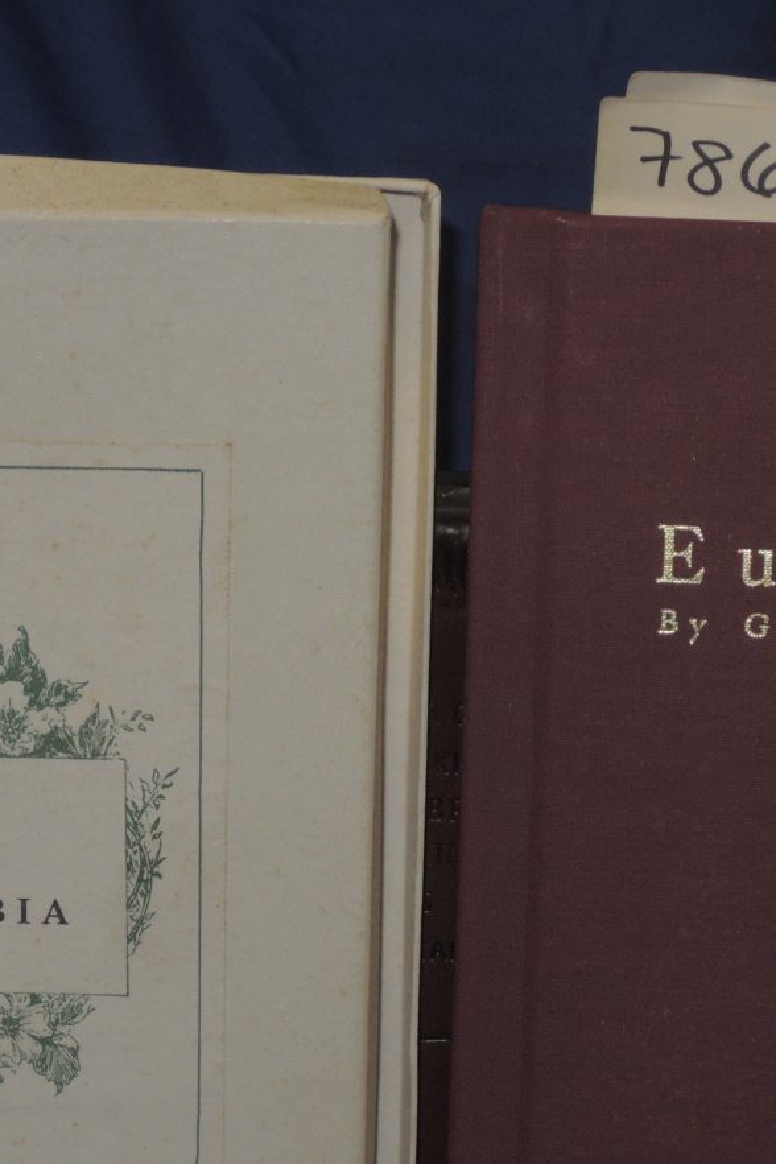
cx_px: 351
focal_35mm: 132
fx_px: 4268
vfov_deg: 15.5
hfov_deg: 10.4
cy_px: 769
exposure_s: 1/60
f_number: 4.5
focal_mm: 12.5
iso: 200
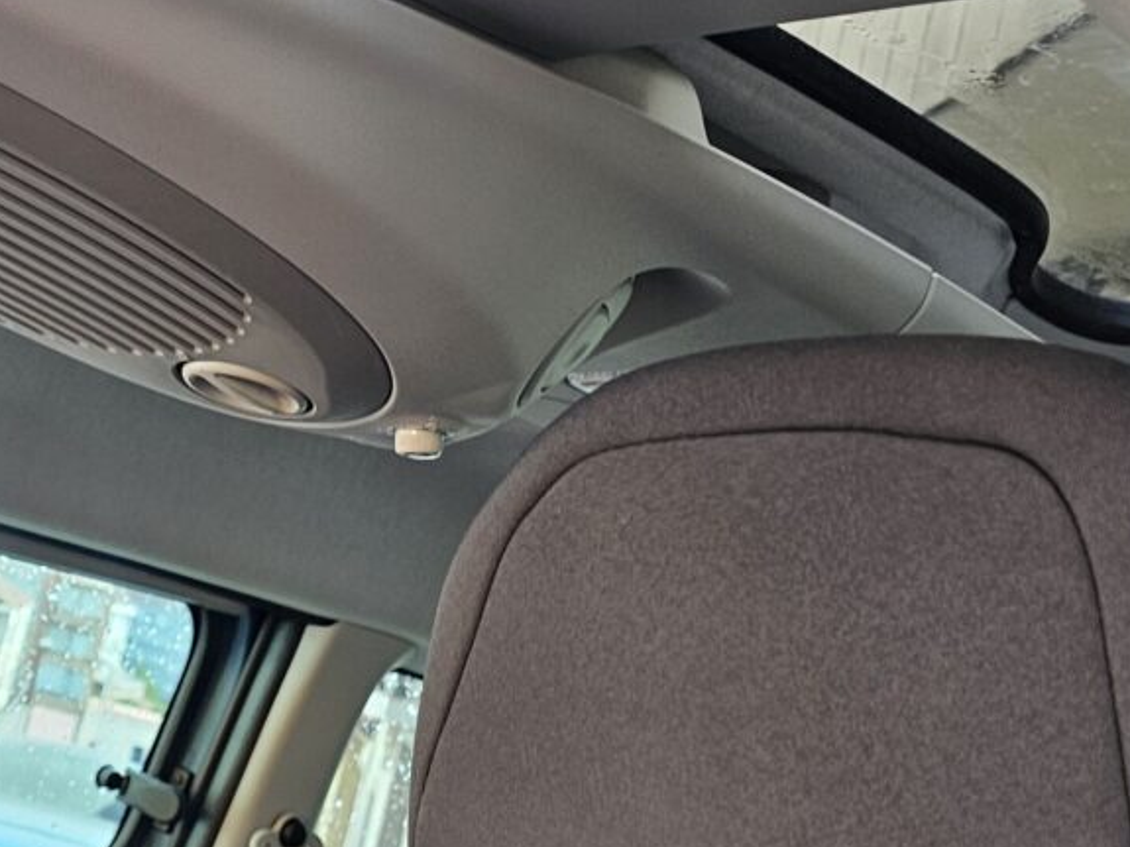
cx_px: 208
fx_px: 2089
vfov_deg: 22.9
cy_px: 340
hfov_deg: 29.5
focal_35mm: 64
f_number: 1.7
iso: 100
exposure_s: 1/100
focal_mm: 6.3
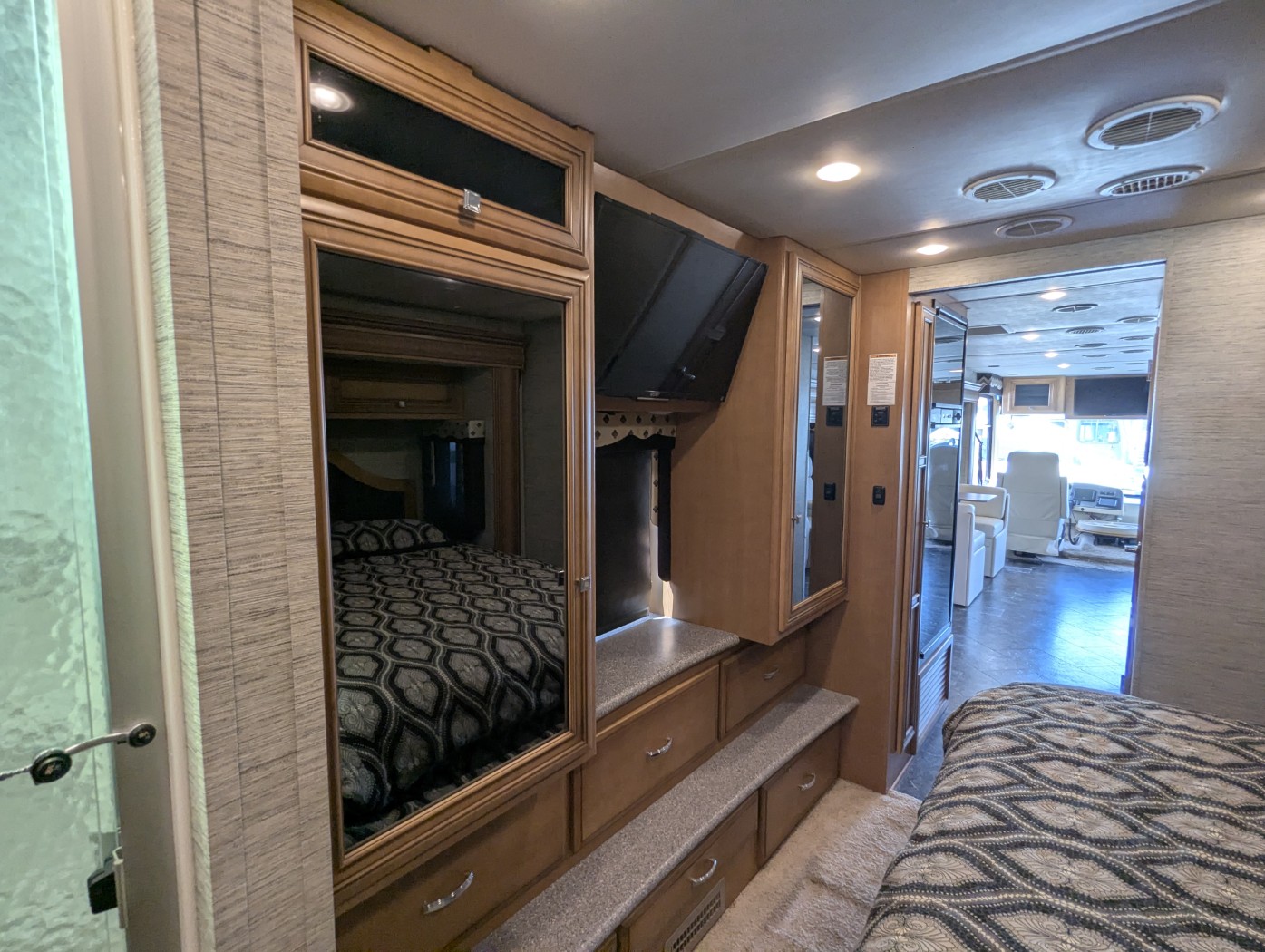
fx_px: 585
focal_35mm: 16
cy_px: 476
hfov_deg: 94.4
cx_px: 632
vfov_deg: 78.2
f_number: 2.2
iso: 112
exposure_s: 1/69.8
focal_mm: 2.35
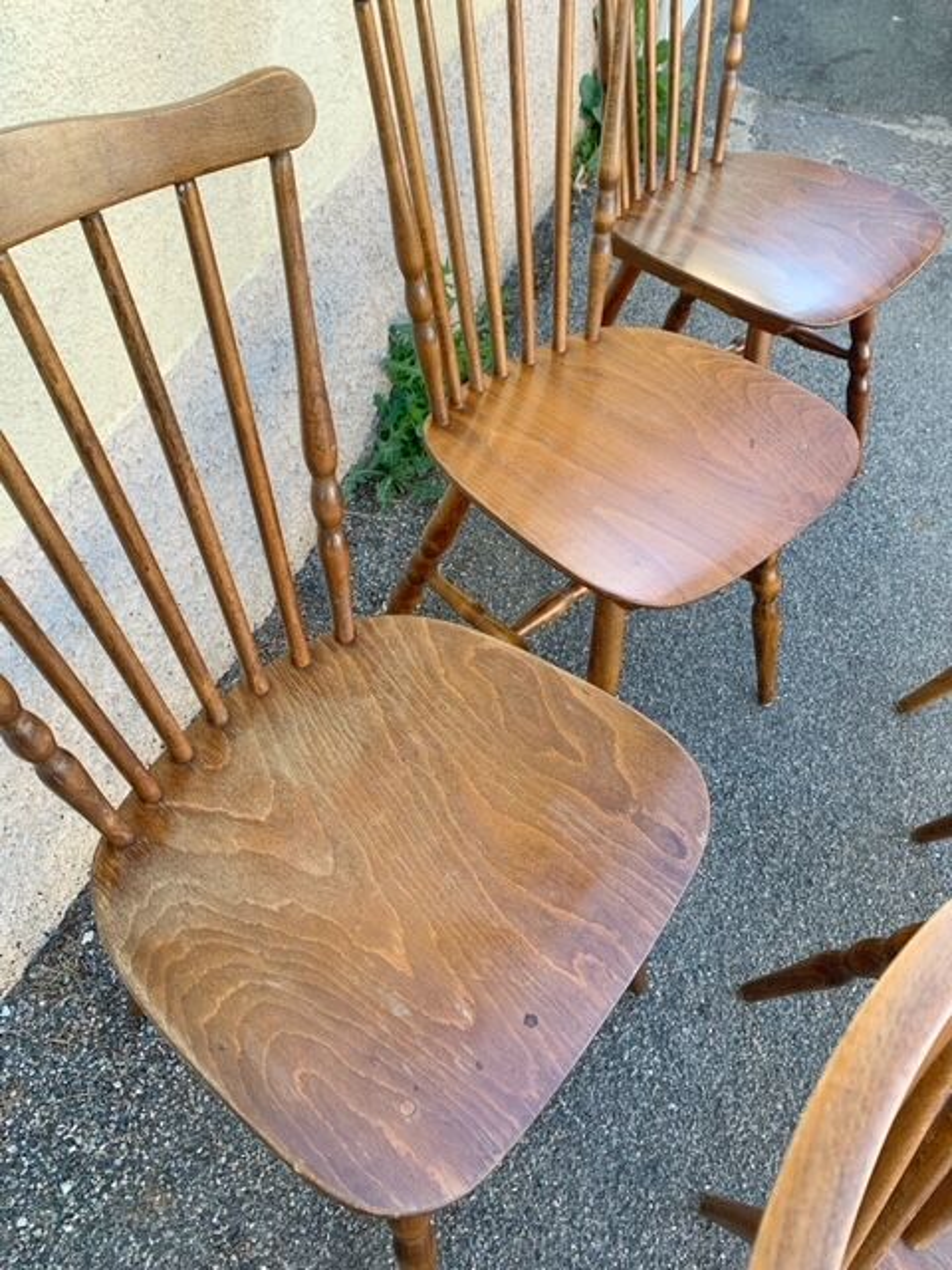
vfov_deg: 67.3
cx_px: 476
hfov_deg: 53.1
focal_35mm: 26
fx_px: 953
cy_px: 635
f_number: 1.8
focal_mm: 4.25
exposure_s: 1/122
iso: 32
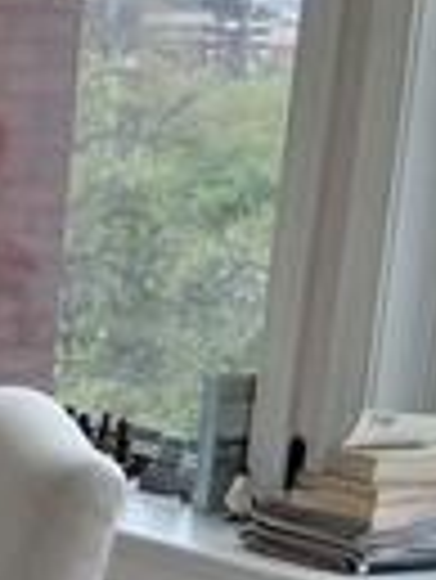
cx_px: -737
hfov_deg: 8.5
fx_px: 2599
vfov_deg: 12.6
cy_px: 589
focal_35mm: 155
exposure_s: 1/108
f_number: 1.8
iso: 25
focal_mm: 3.98
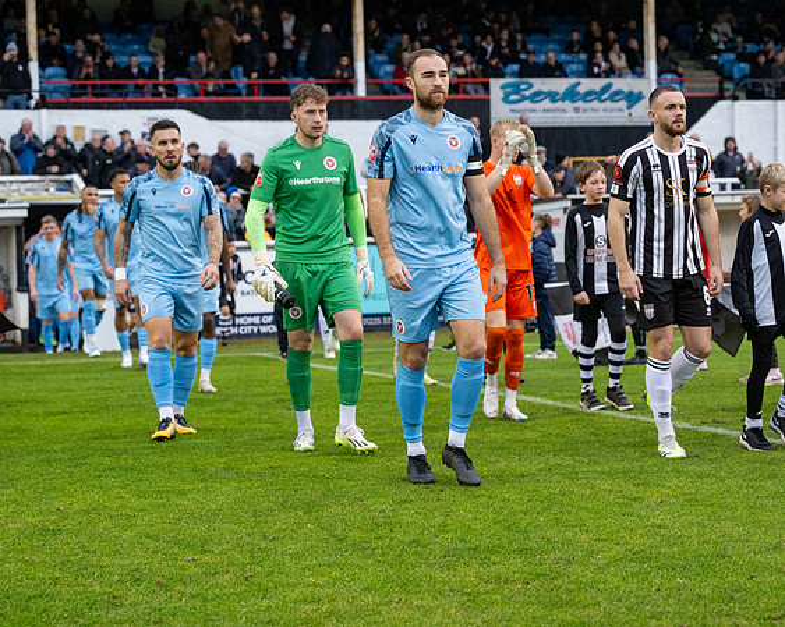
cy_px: 314
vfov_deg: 19.4
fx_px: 1831
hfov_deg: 24.2
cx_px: 416
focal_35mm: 79
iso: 2000
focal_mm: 70
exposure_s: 1/400
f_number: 4
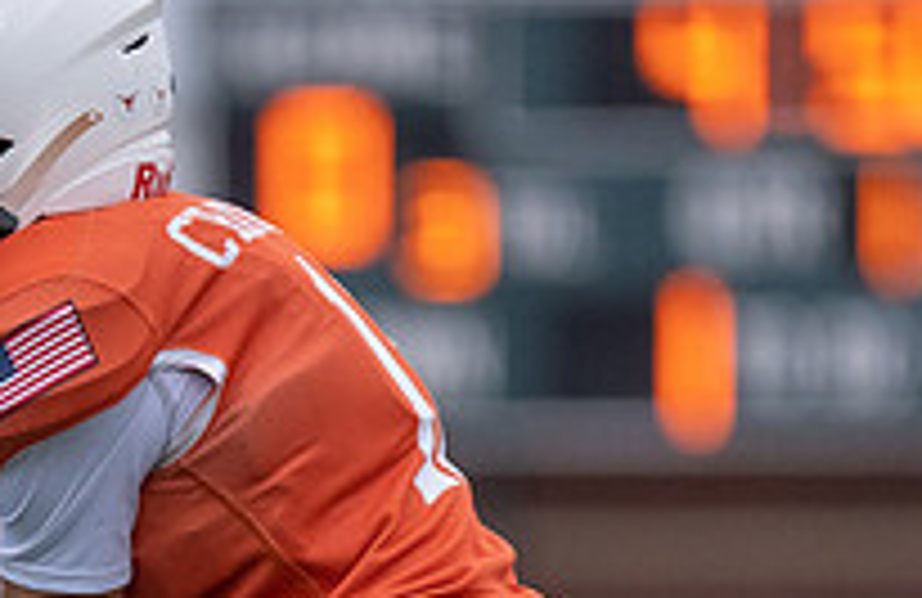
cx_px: 89
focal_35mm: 1156
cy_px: 955
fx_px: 29362
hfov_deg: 1.8
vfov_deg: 1.2
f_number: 2.8
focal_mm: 200
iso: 640
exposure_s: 1/1250
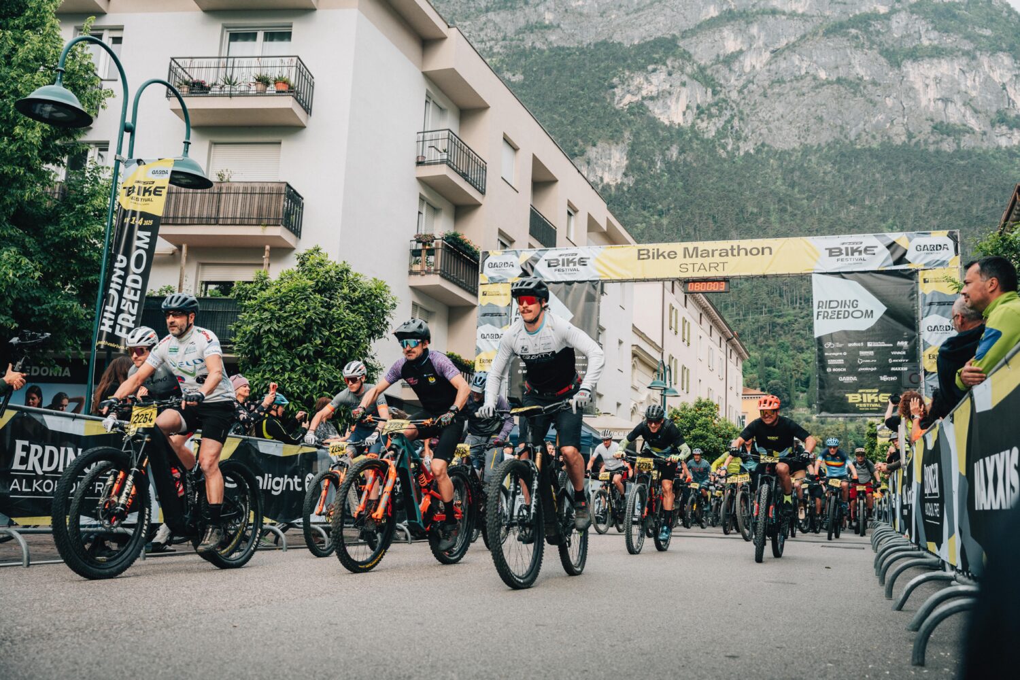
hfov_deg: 53.5
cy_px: 340
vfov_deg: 37.2
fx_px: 1011
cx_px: 510
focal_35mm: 36
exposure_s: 1/1000
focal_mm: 35.7
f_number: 3.5
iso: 320
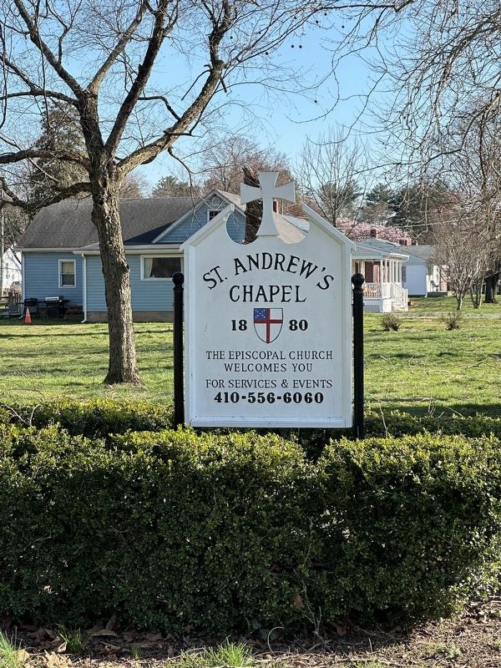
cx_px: 250
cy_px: 334
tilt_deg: -1.3
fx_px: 1486
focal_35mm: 77
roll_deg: -0.4
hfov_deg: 19.1
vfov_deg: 25.3
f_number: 2.8
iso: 32
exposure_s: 1/352
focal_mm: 9
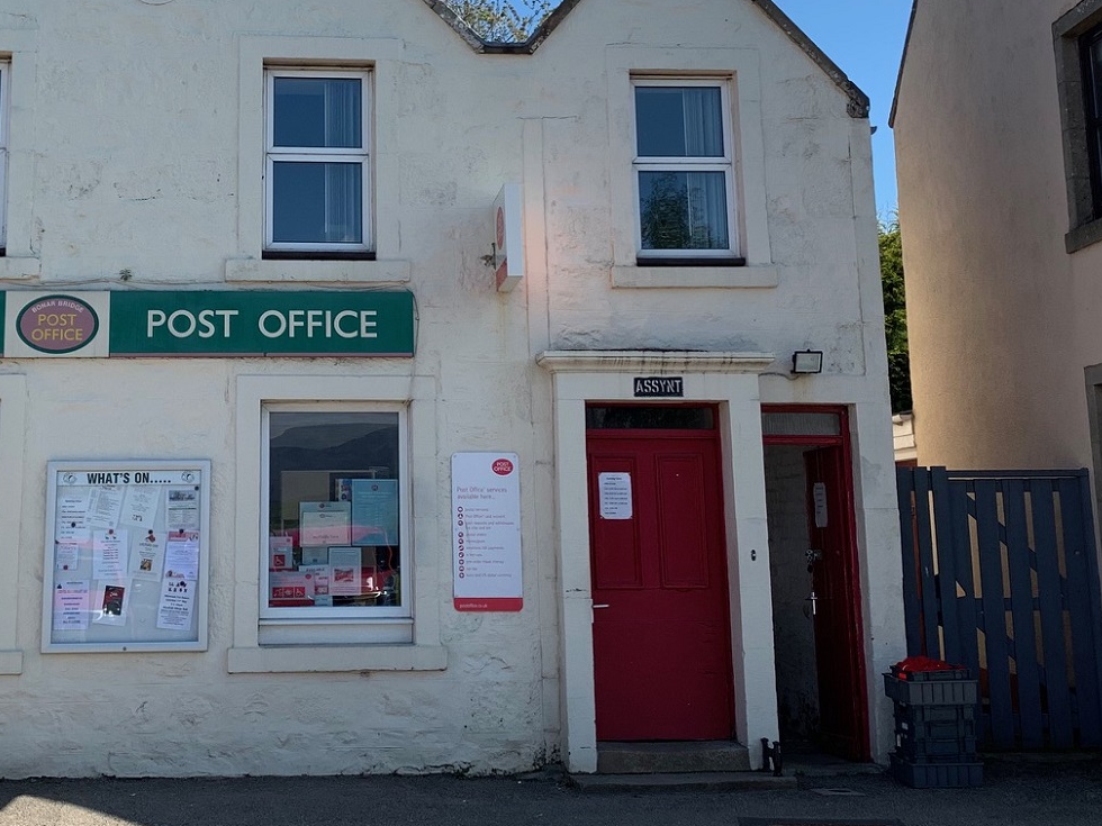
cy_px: 238
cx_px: 340
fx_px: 1655
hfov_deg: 36.3
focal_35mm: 52
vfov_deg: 27.8
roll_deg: -0.2
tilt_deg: +12.0
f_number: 1.8
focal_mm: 4.25
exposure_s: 1/1748
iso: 25
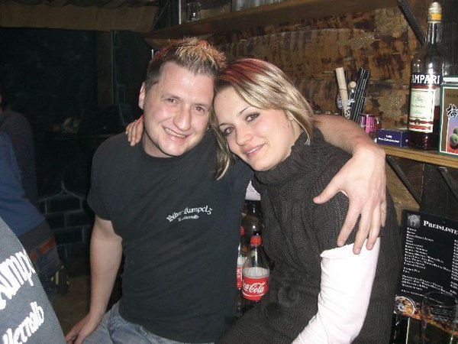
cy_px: 172
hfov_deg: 49.0
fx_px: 503
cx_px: 229
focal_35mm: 38
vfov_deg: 37.7
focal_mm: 6.2
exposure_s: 1/60
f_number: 2.7
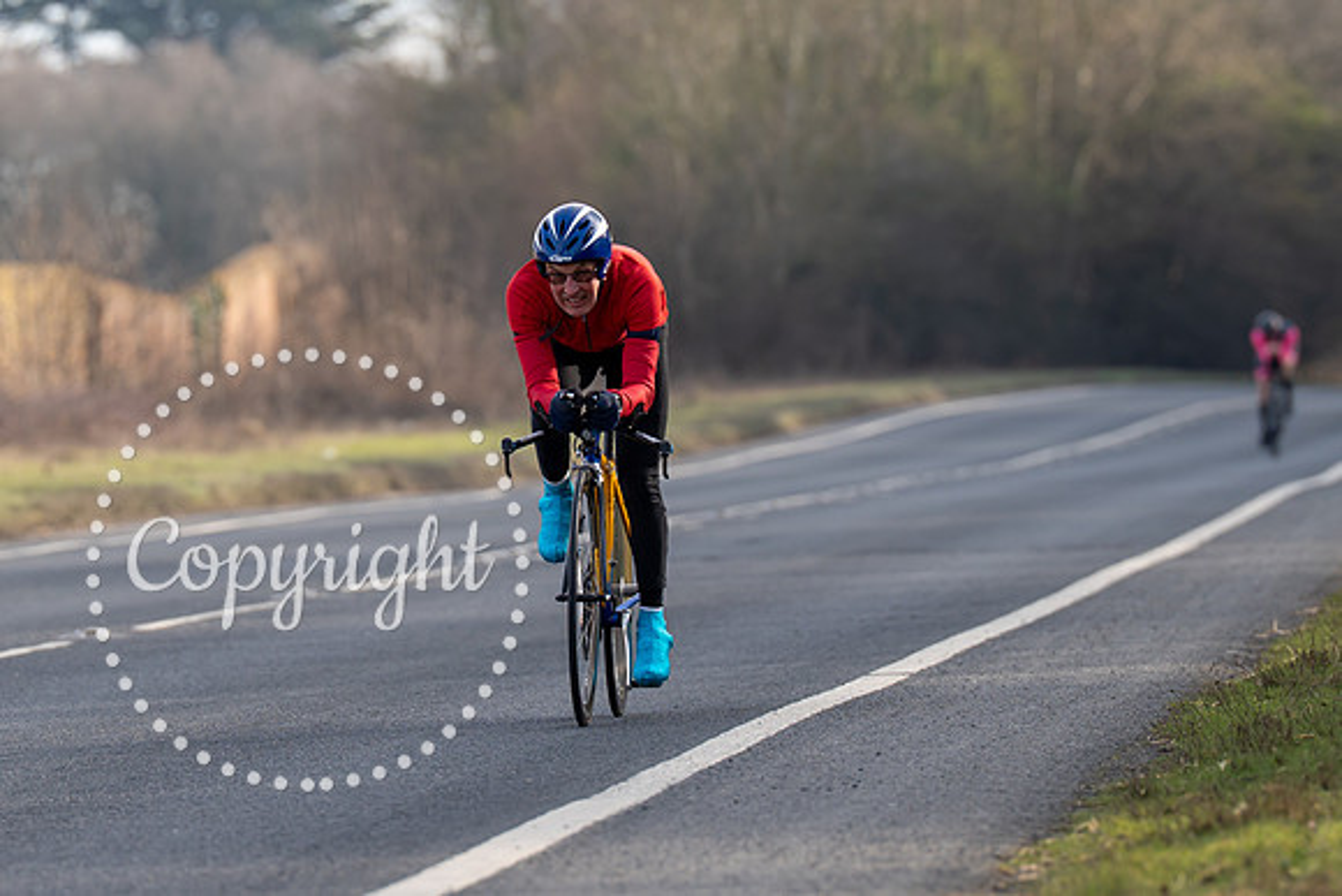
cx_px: 625
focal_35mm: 371
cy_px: 372
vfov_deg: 3.7
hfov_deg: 5.5
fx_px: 13849
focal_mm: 200
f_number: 4
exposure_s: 1/800
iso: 200
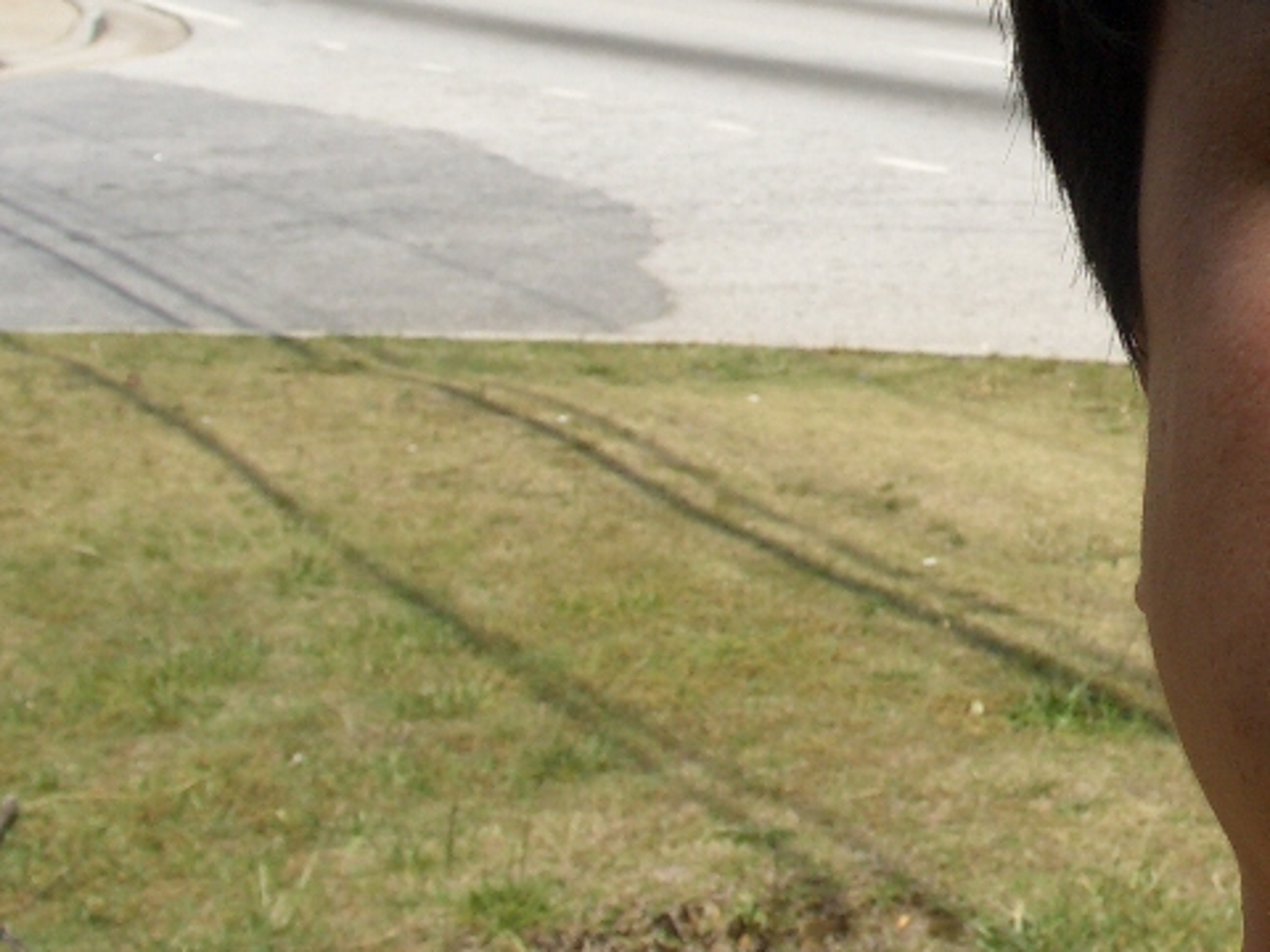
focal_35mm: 88
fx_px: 3229
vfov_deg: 16.5
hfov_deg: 21.4
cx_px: 1307
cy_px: 79
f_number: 5
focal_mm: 7.1
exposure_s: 1/800
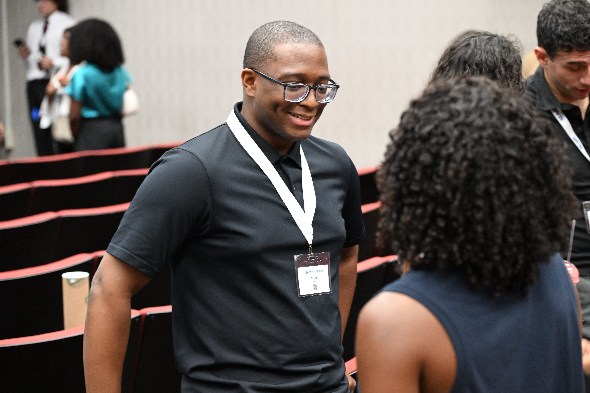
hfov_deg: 23.6
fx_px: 1409
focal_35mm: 86
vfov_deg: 15.9
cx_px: 295
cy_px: 196
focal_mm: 86
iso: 5600
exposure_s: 1/100
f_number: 4.5
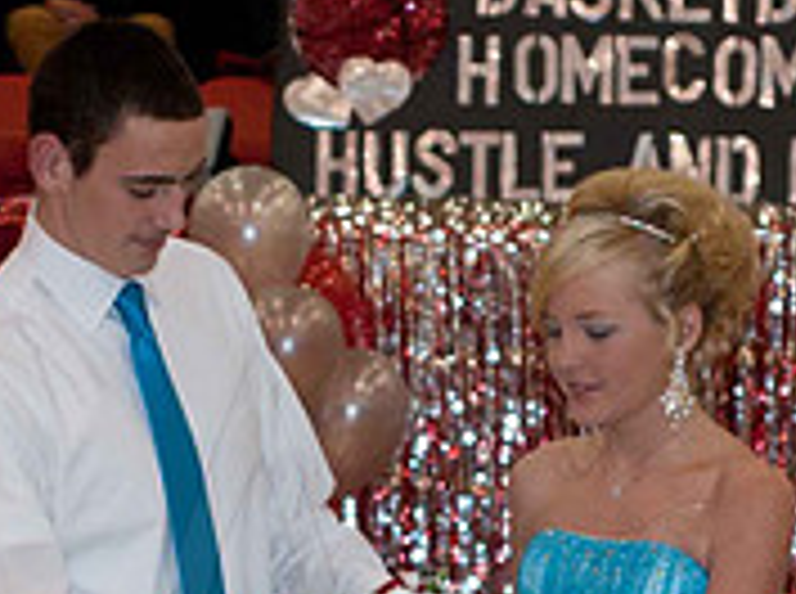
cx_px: 506
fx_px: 4223
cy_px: 846
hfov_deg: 10.8
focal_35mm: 184
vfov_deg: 7.9
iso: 500
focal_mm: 50
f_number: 4
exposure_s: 1/60
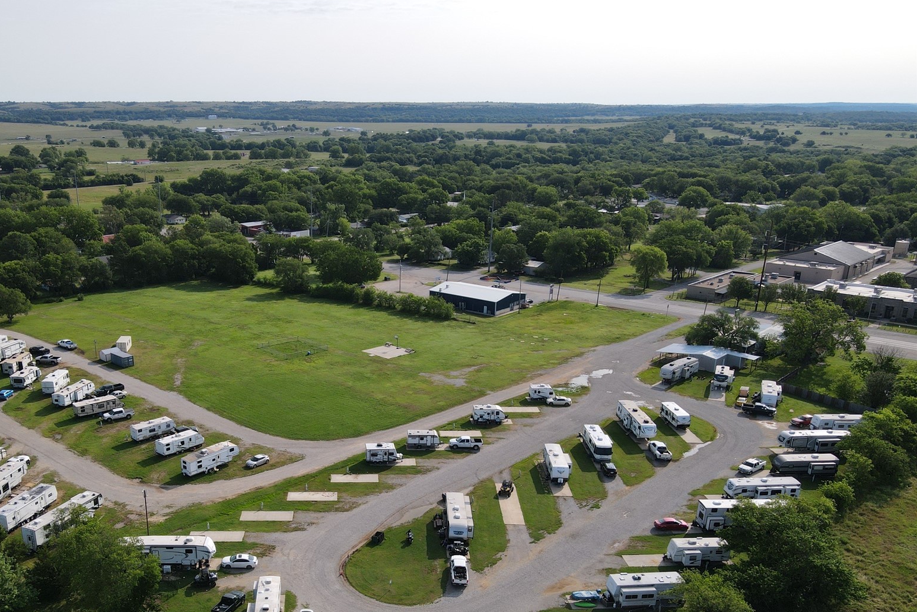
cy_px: 424
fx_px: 790
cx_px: 348
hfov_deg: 59.6
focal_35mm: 31
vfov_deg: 41.6
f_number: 2.8
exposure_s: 1/640
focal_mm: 4.5
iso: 100
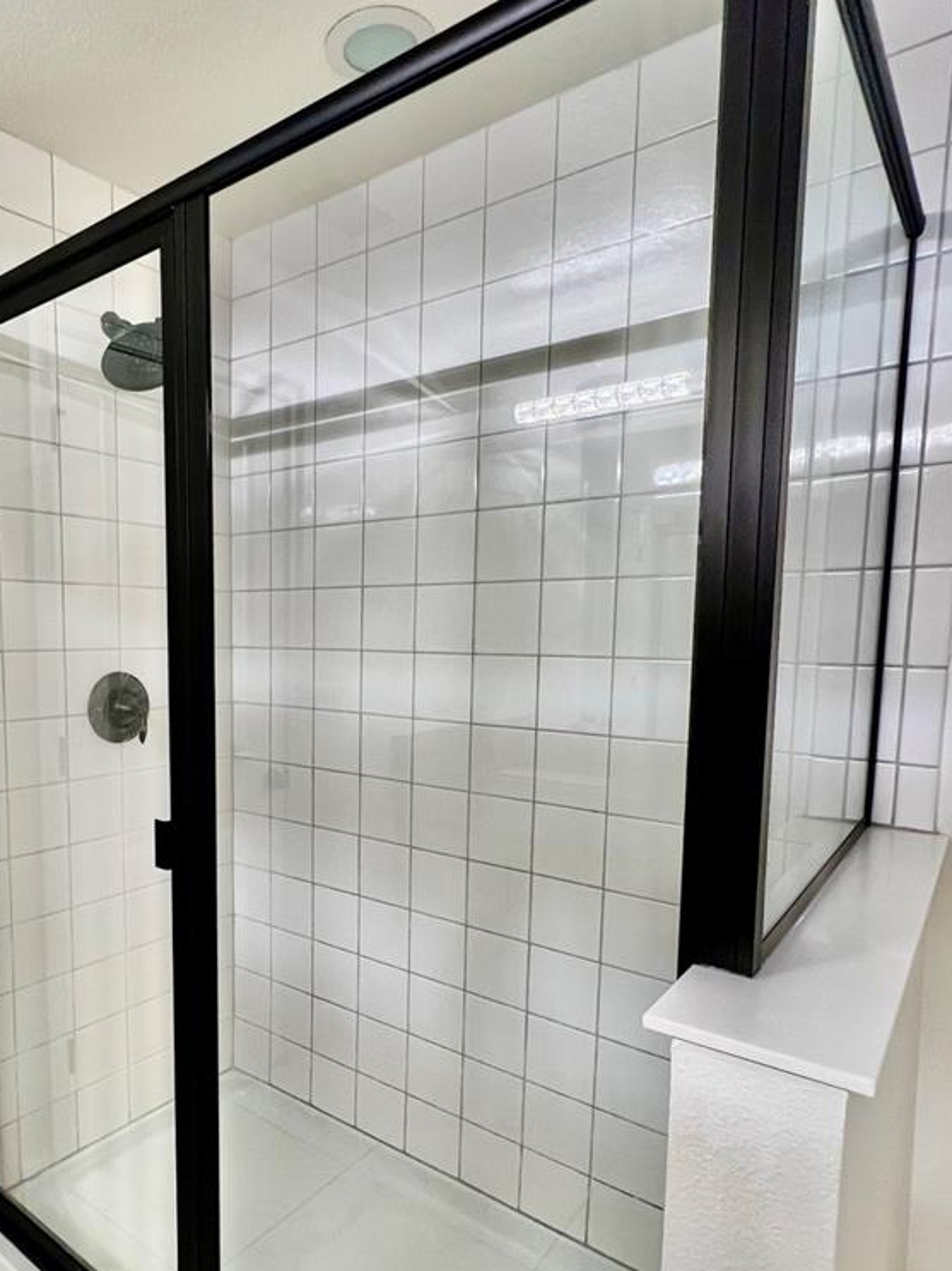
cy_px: 722
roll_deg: +0.0
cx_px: 306
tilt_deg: -6.5
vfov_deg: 78.6
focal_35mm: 21
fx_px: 770
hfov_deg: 61.7
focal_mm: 1.57
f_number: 1.8
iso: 160
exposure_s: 1/120
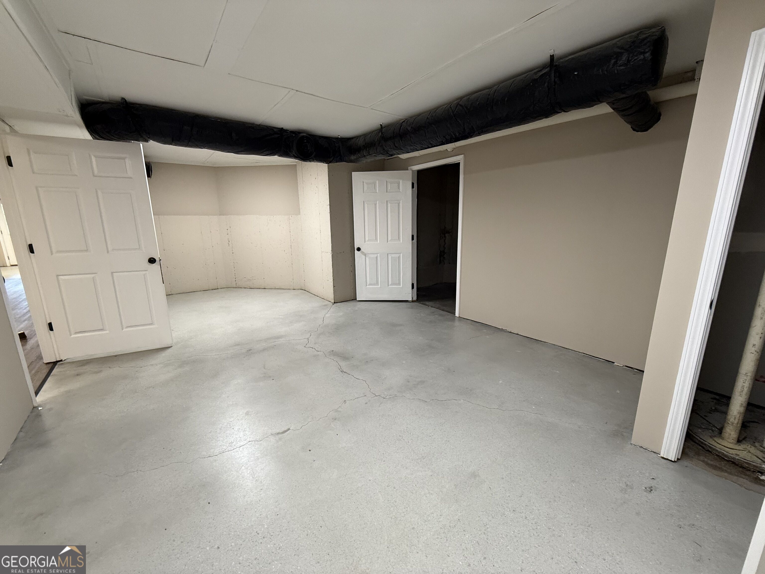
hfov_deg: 102.1
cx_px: 382
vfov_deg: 85.7
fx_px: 309
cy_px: 287
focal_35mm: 14
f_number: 2.2
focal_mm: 2.22
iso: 200
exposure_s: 1/60
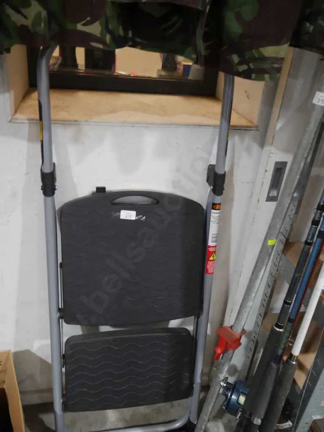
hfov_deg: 49.7
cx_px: 162
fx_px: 349
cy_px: 216
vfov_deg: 63.4
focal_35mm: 28
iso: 1000
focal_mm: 14
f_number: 3.5
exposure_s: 1/60
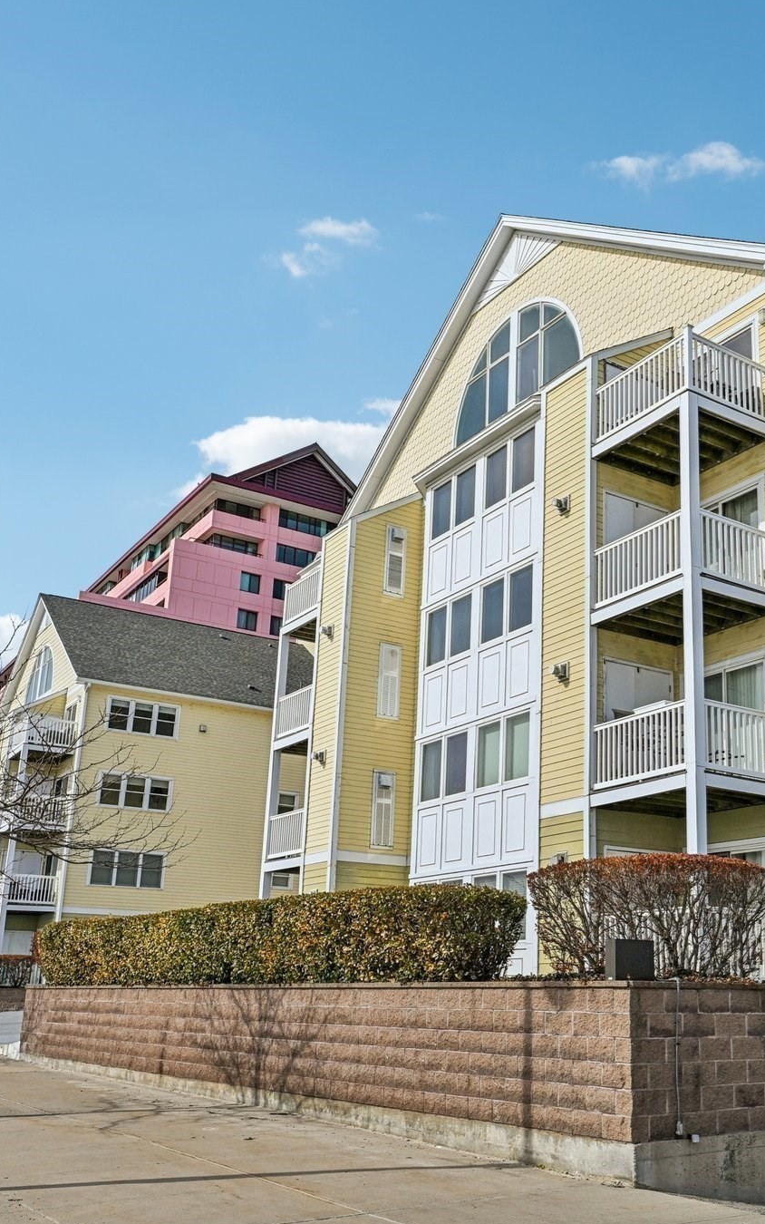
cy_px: 615
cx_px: 596
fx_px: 1134
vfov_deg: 56.7
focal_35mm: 34
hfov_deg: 36.2
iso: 400
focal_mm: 22
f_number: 8
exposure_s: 1/2000
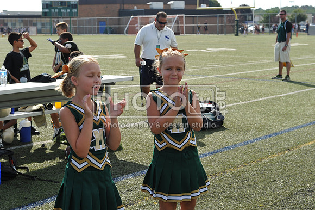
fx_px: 612
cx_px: 158
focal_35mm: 70
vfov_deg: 19.4
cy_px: 105
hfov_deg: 28.9
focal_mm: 70
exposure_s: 1/250
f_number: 8
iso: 200
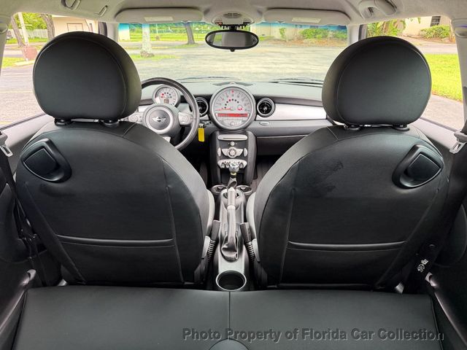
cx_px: 234
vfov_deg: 56.8
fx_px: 324
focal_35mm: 24
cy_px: 175
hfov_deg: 71.6
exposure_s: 1/109
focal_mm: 6.76
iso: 200
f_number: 1.78
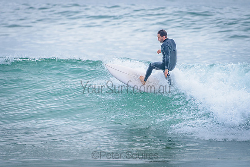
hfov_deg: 3.4
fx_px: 4257
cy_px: 92
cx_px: 118
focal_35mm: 613
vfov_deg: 2.2
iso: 800
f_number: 5.6
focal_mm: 500
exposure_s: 1/2000
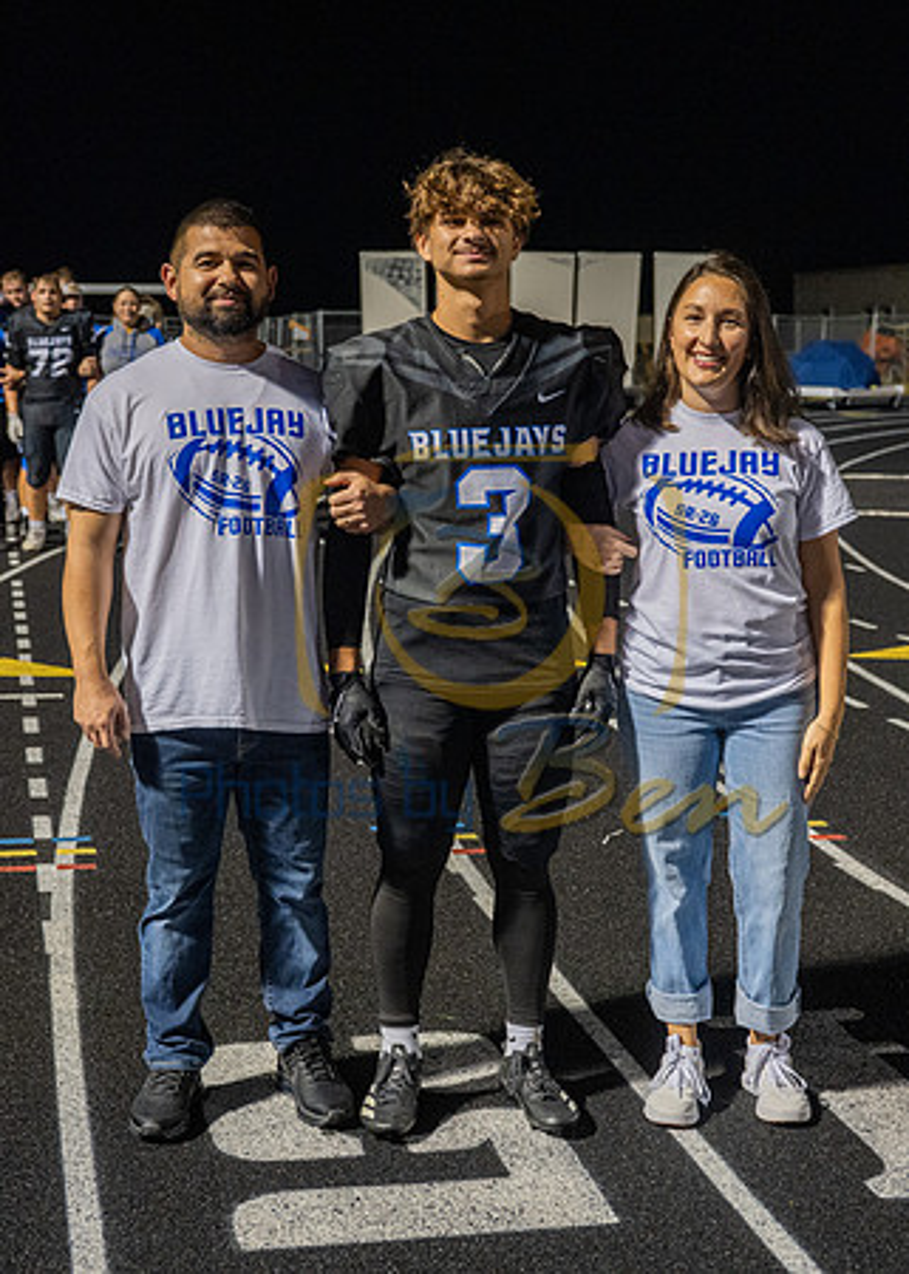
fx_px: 2008
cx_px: 404
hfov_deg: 25.5
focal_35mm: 56
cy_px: 585
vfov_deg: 35.2
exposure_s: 1/160
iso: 1250
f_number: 4
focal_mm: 35
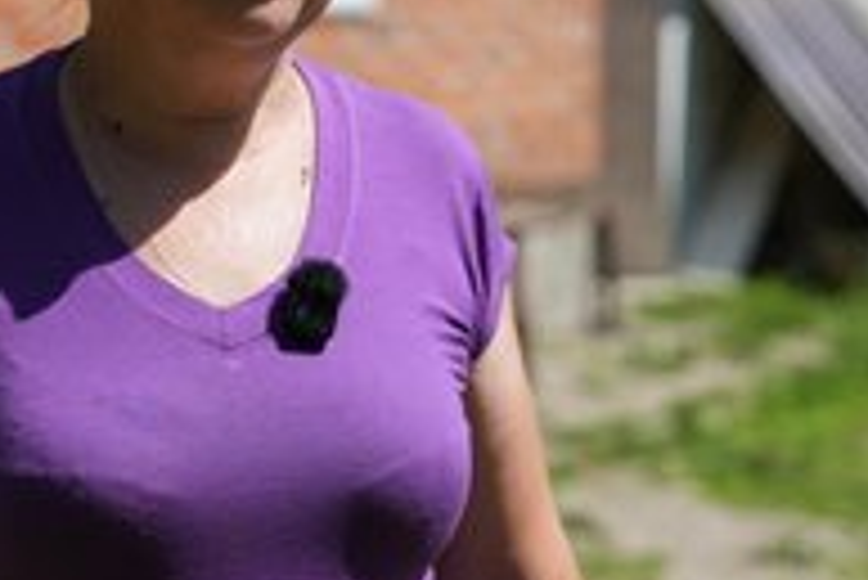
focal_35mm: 110
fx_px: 2654
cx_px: 337
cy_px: 133
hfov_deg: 18.5
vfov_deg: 12.4
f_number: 2.8
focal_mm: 53
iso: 500
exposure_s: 1/1600
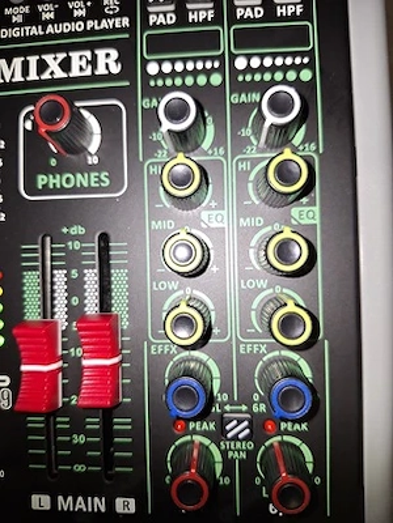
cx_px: 196
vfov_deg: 73.9
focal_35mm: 23
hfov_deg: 58.9
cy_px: 262
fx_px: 348
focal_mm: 5.54
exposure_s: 1/123
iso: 40
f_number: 1.8
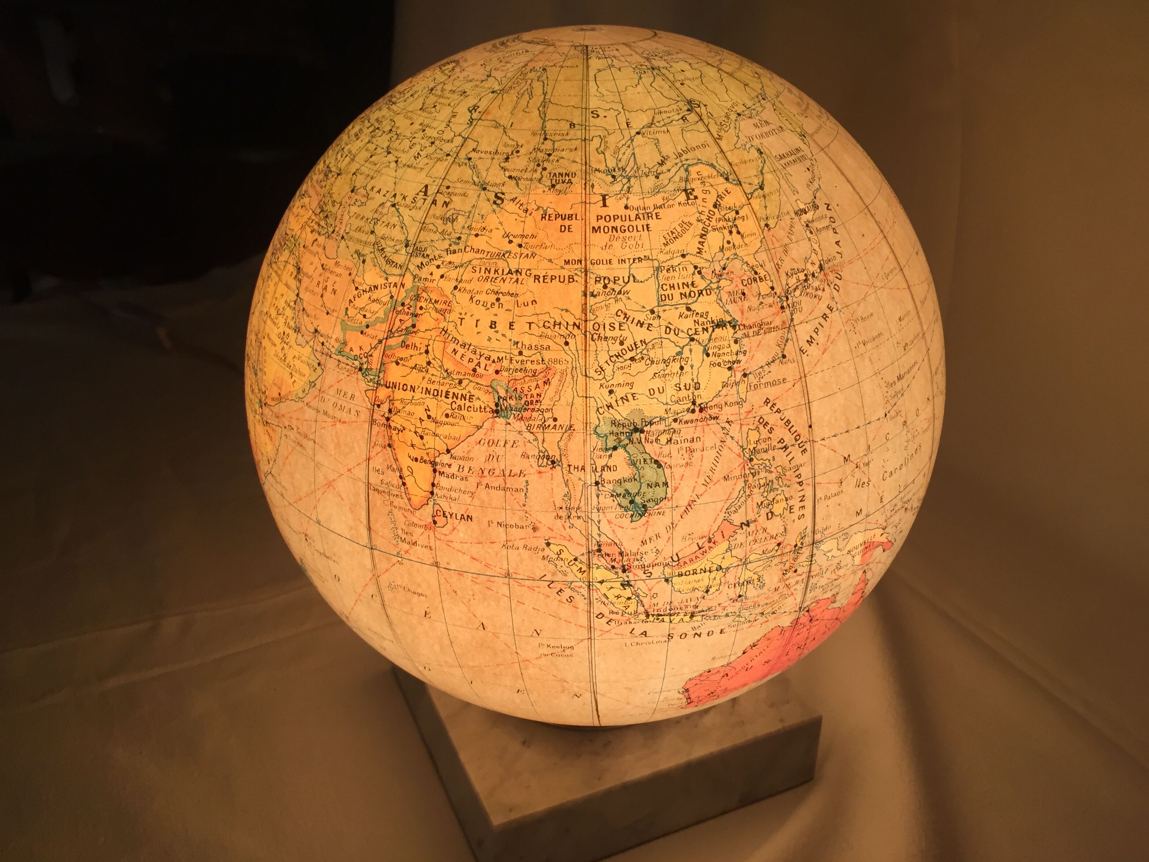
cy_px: 427
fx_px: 996
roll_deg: -1.9
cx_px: 593
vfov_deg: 46.8
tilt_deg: -27.4
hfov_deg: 60.0
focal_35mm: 30
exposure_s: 1/33
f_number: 2.2
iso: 50
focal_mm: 4.15
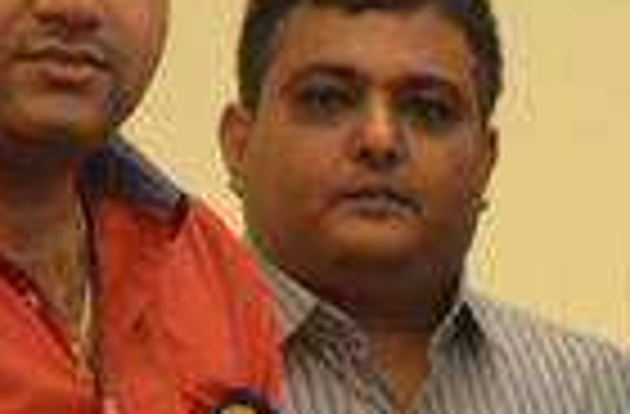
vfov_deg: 4.1
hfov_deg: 6.1
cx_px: 770
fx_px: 5836
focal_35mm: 335
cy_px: 187
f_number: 5.6
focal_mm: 52
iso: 2000
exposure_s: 1/40
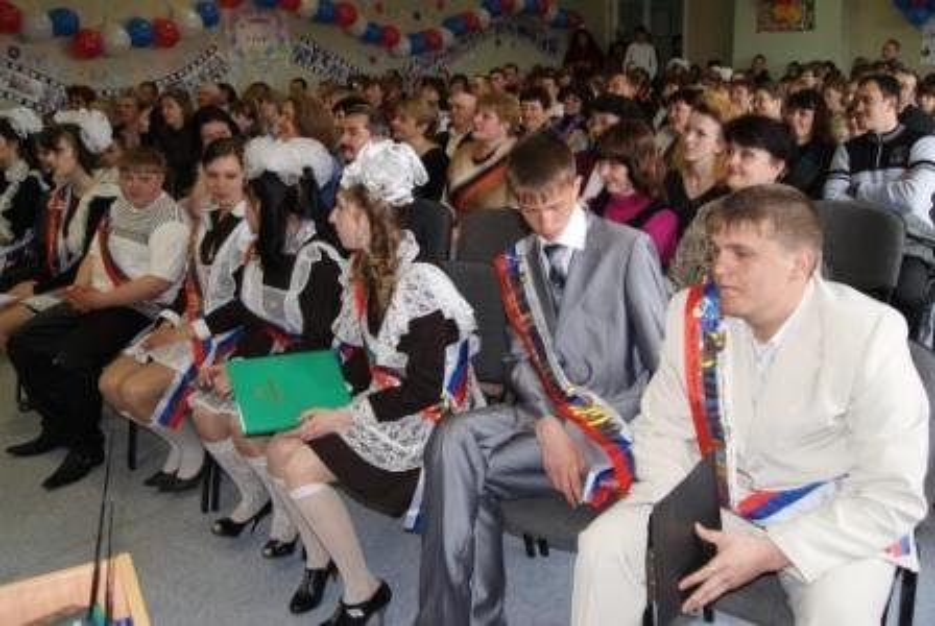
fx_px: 858
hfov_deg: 57.2
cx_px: 468
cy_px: 313
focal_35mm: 33
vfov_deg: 40.1
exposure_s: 1/60
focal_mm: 22
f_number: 5.6
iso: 400
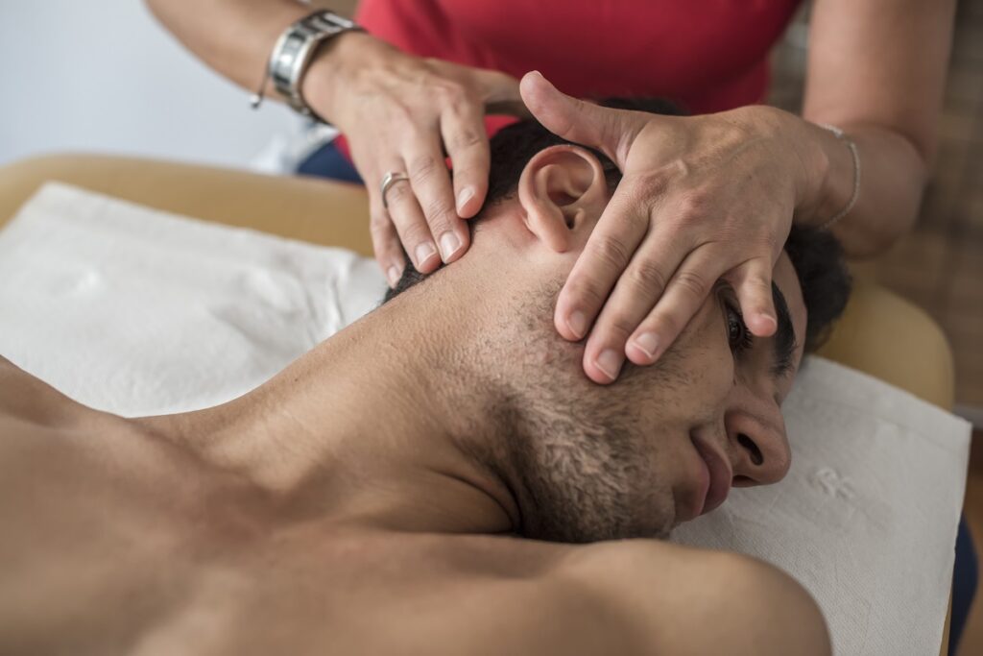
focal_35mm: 50
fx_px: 1365
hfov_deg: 39.6
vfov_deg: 27.0
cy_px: 328
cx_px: 492
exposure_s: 1/125
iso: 900
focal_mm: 50
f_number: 3.2
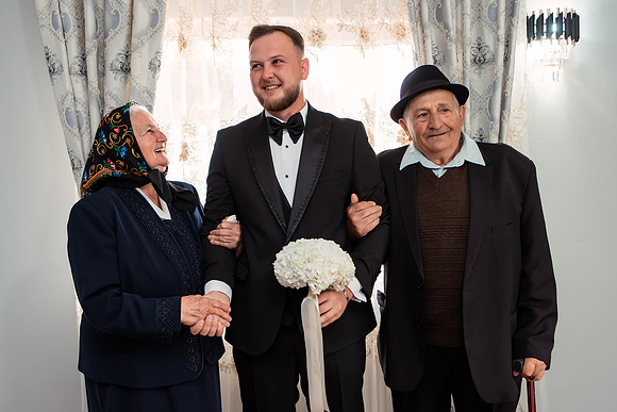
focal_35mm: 37
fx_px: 642
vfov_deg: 35.5
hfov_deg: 51.3
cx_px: 297
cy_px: 196
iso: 500
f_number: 2.8
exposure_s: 1/250
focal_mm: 35
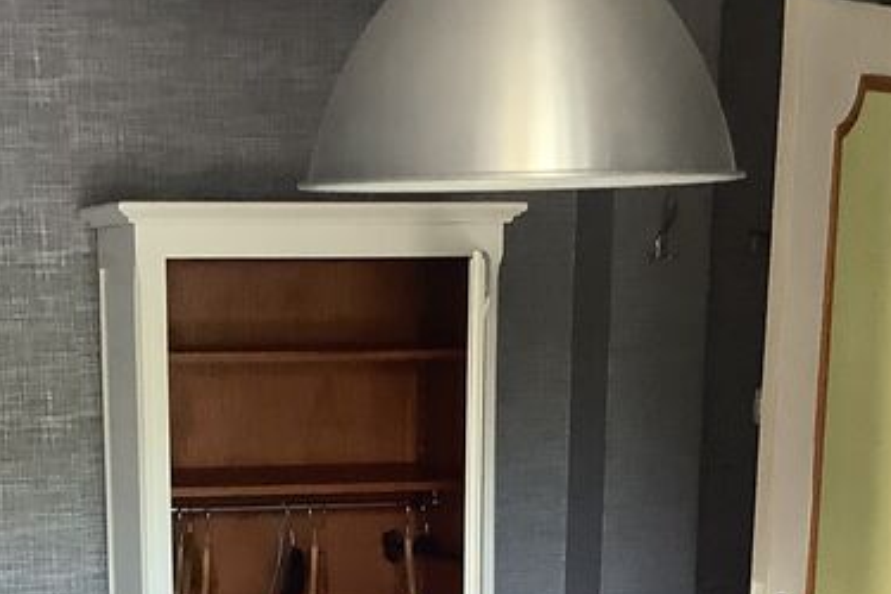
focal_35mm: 86
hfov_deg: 23.5
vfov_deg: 15.2
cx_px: 271
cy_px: 758
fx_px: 2128
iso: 160
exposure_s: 1/60
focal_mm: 3.3
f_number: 2.4
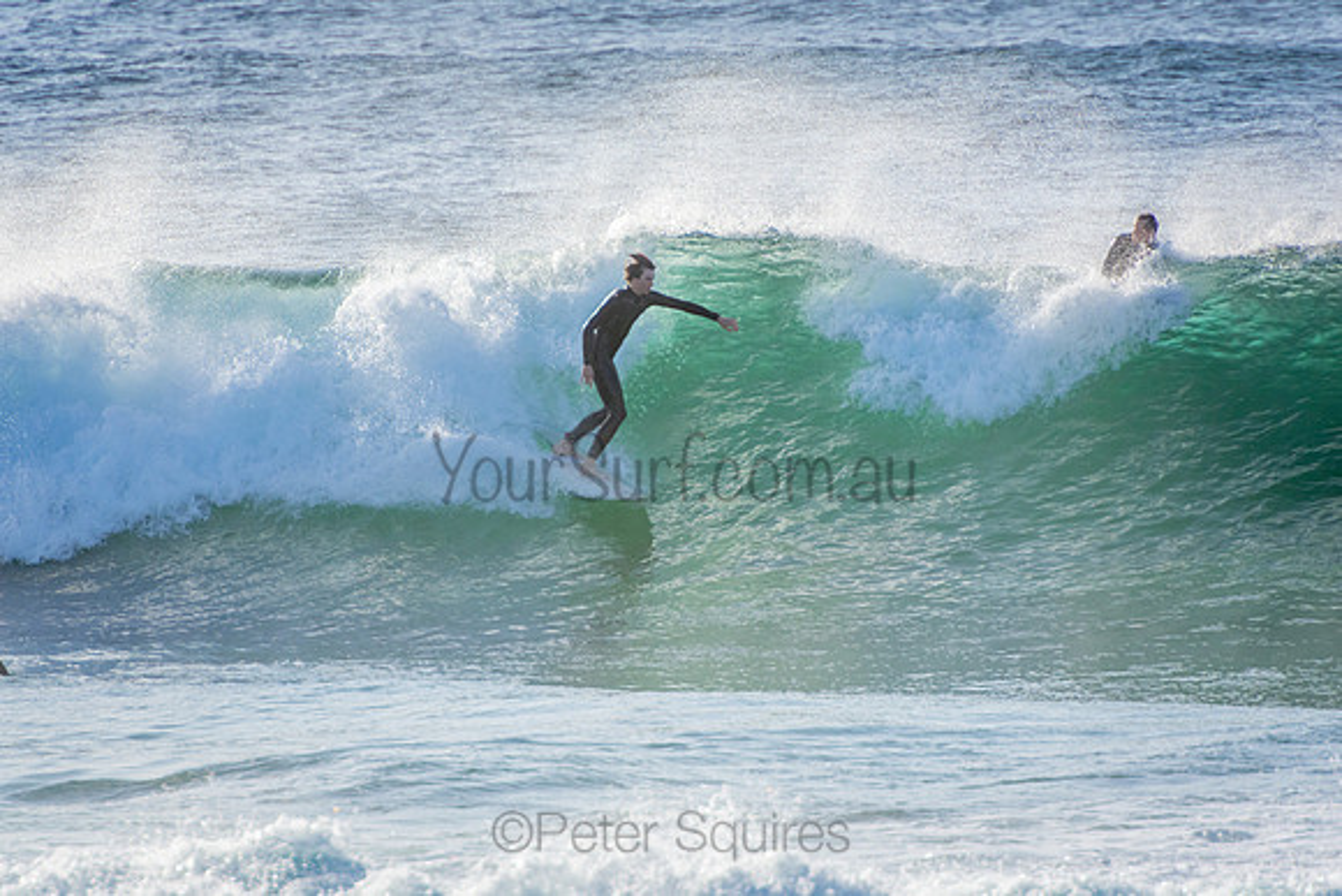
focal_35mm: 600
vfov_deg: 2.3
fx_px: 22371
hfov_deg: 3.4
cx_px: 671
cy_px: 448
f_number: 5.6
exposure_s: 1/2000
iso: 250
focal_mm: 400
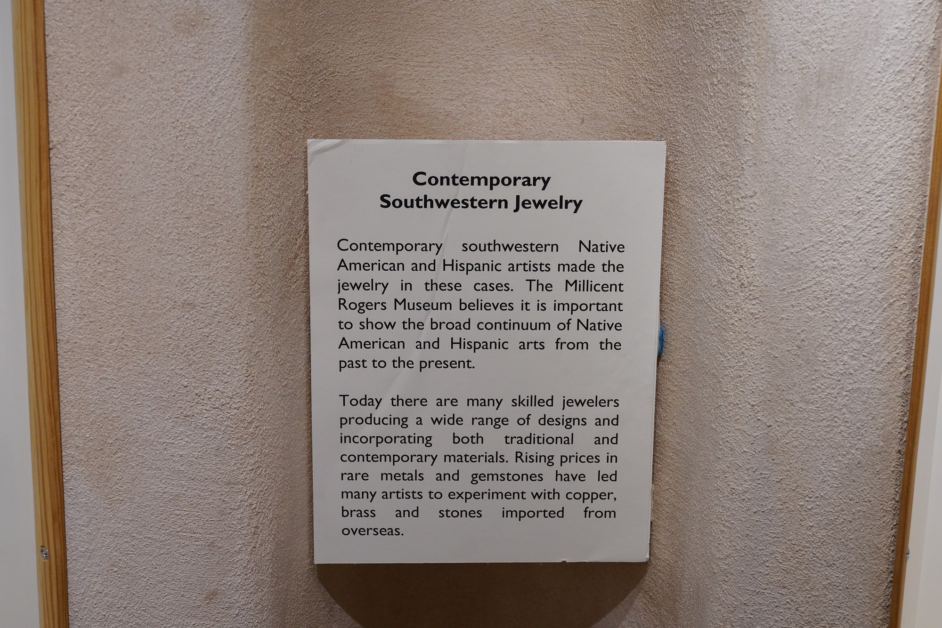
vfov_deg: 23.8
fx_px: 1492
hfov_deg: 35.0
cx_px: 471
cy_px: 314
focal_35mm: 57
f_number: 9
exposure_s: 1/100
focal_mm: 57
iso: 3200
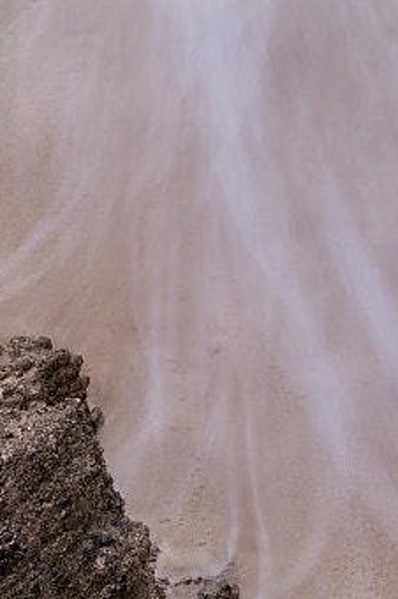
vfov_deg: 10.1
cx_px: -26
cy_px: -301
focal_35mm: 198
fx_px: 3290
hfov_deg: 6.9
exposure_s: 4
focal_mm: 42
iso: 100
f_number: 16
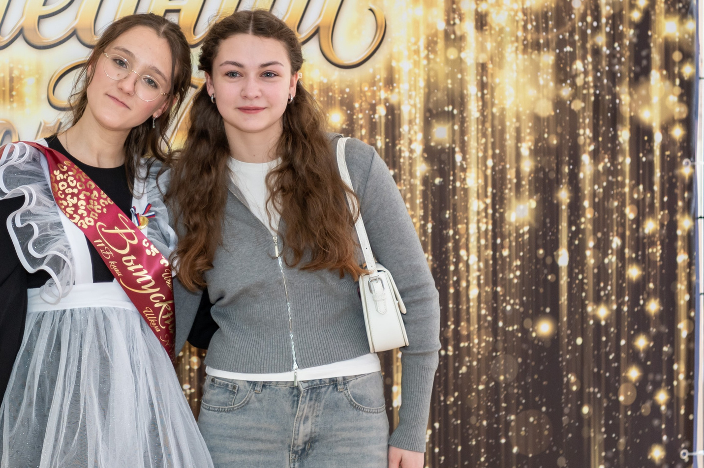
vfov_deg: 12.5
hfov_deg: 18.7
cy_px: 187
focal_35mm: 109
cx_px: 182
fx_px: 2130
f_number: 2.8
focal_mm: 60
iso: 400
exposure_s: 1/200
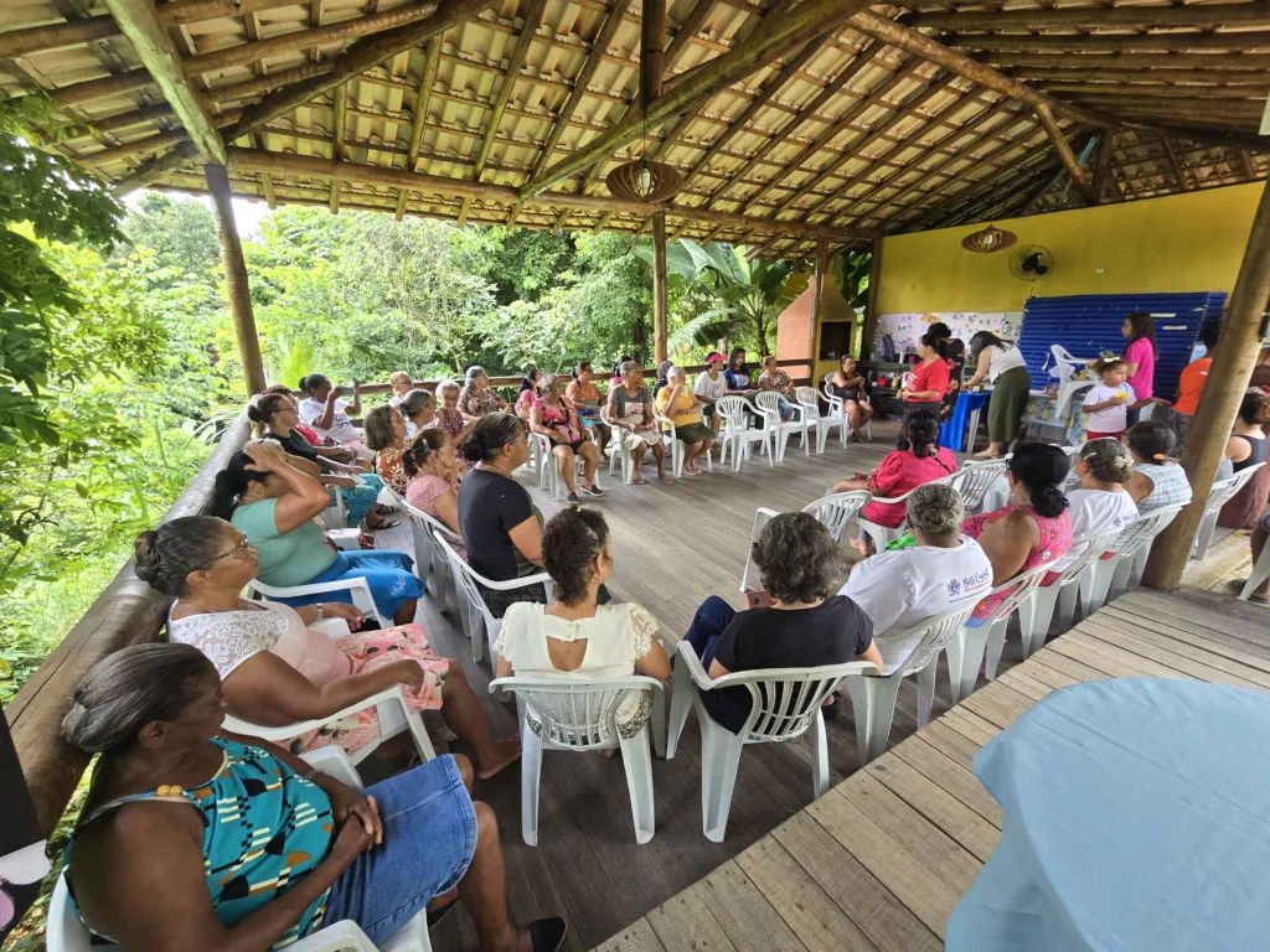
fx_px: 477
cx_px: 635
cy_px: 476
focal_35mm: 13
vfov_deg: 89.9
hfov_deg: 106.2
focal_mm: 2.2
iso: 64
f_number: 2.2
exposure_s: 1/120
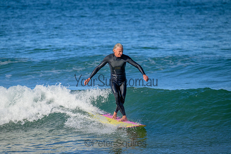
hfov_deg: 3.2
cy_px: 77
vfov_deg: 2.1
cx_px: 116
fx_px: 4172
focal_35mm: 650
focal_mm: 650
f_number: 11
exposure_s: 1/1250
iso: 1600
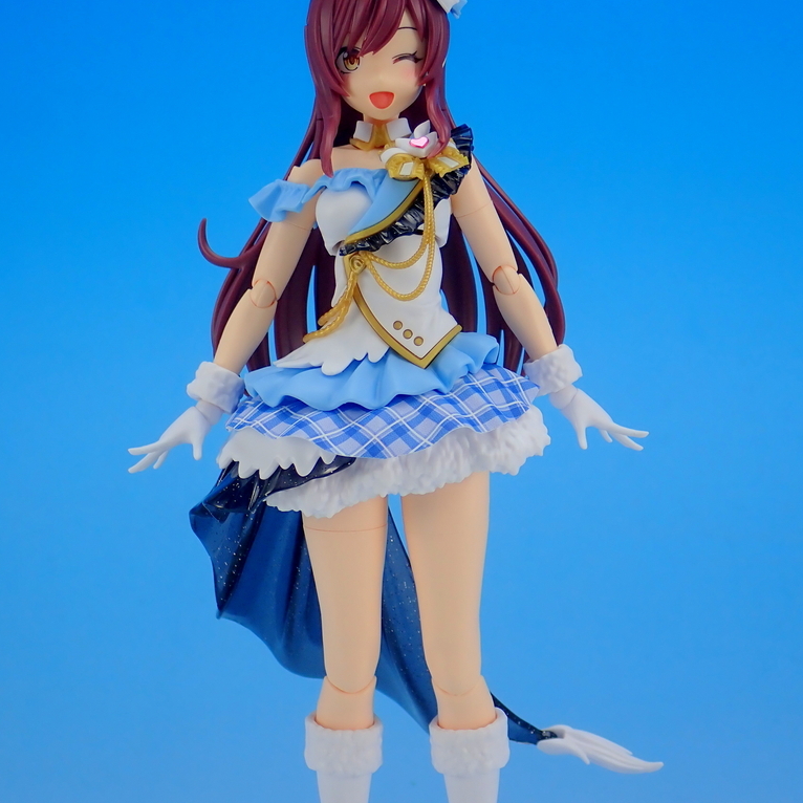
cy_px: 460
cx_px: 402
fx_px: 2729
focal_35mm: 104
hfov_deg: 16.7
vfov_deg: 16.7
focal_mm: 15.66
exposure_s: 1/20
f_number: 4.5
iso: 100
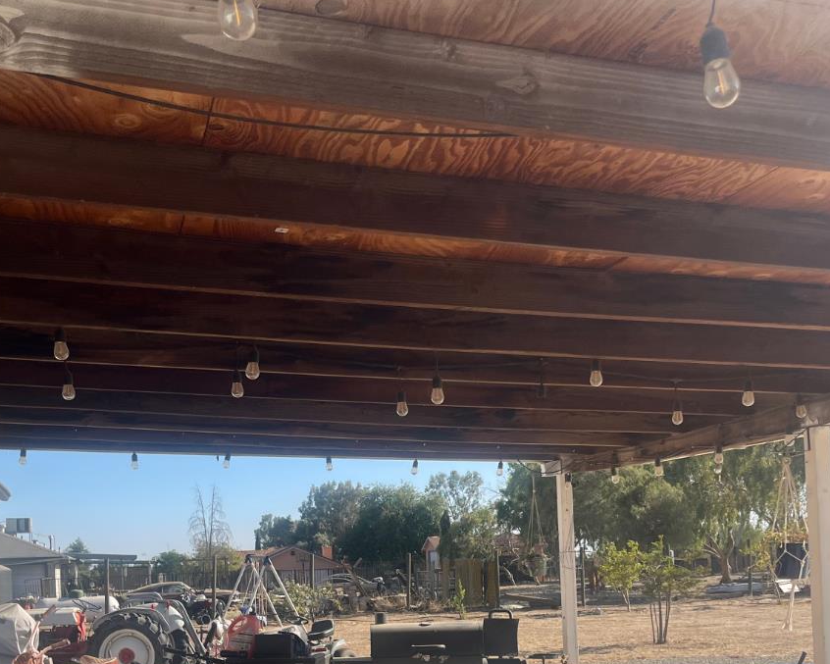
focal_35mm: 45
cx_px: 439
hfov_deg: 41.1
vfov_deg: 32.5
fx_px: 1106
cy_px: 536
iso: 50
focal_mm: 5.1
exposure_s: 1/2755
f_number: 1.6
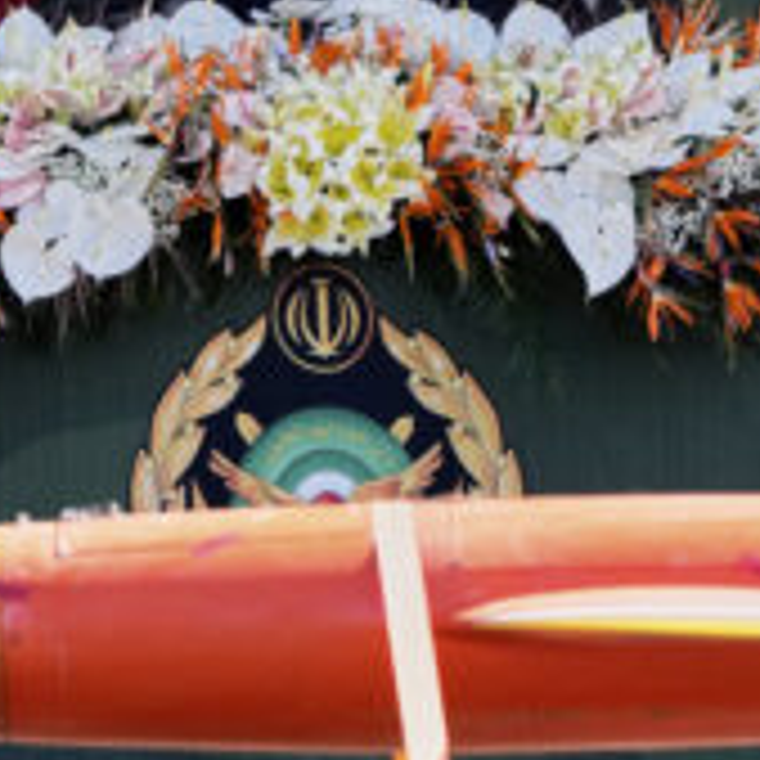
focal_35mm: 860
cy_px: 157
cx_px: 411
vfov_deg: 2.0
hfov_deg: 2.0
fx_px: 21362
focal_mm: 265
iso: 1000
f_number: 8
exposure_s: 1/1000
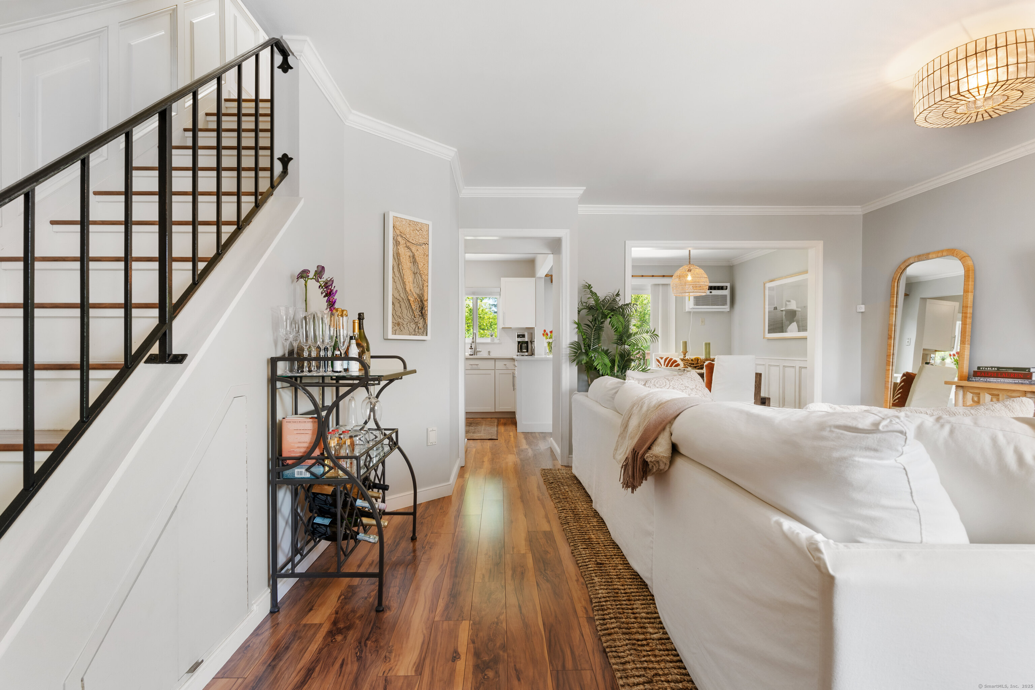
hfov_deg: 93.3
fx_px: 489
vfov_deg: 70.4
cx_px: 518
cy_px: 345
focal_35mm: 17
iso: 320
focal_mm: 17
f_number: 8
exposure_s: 1/1.67
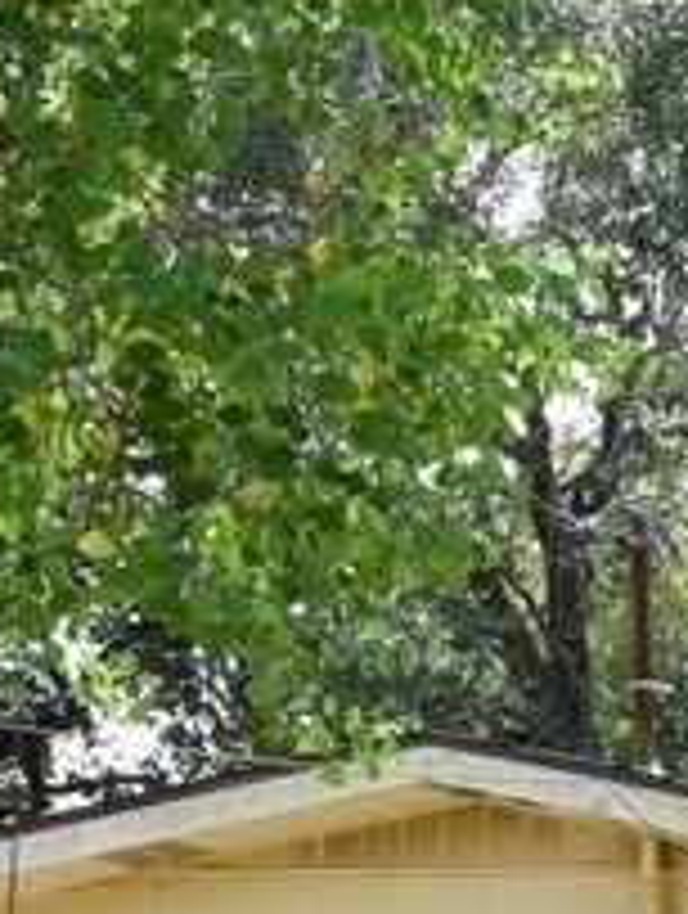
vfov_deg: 12.1
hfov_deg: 8.5
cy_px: 1153
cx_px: 1648
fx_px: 4200
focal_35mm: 159
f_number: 14
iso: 200
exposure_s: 1/40
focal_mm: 31
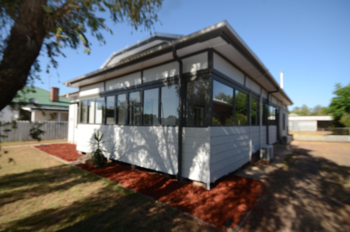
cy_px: 116
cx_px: 175
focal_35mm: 17
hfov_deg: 92.6
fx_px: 167
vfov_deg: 69.4
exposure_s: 1/250
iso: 200
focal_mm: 11.5
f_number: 10
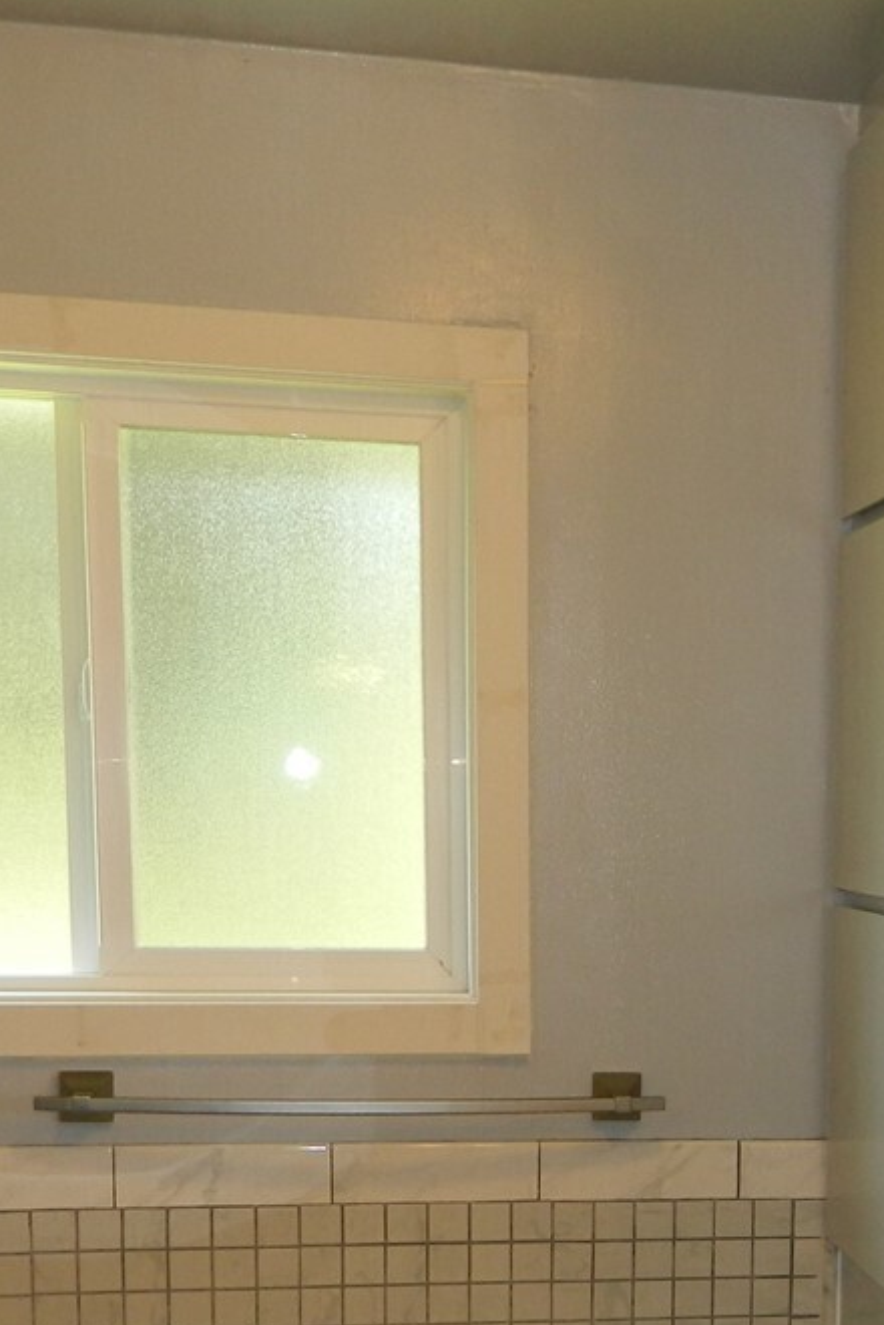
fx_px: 2320
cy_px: 1158
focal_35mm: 63
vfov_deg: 30.7
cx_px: 948
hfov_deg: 20.6
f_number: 3.1
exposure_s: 1/30
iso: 80
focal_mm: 4.5
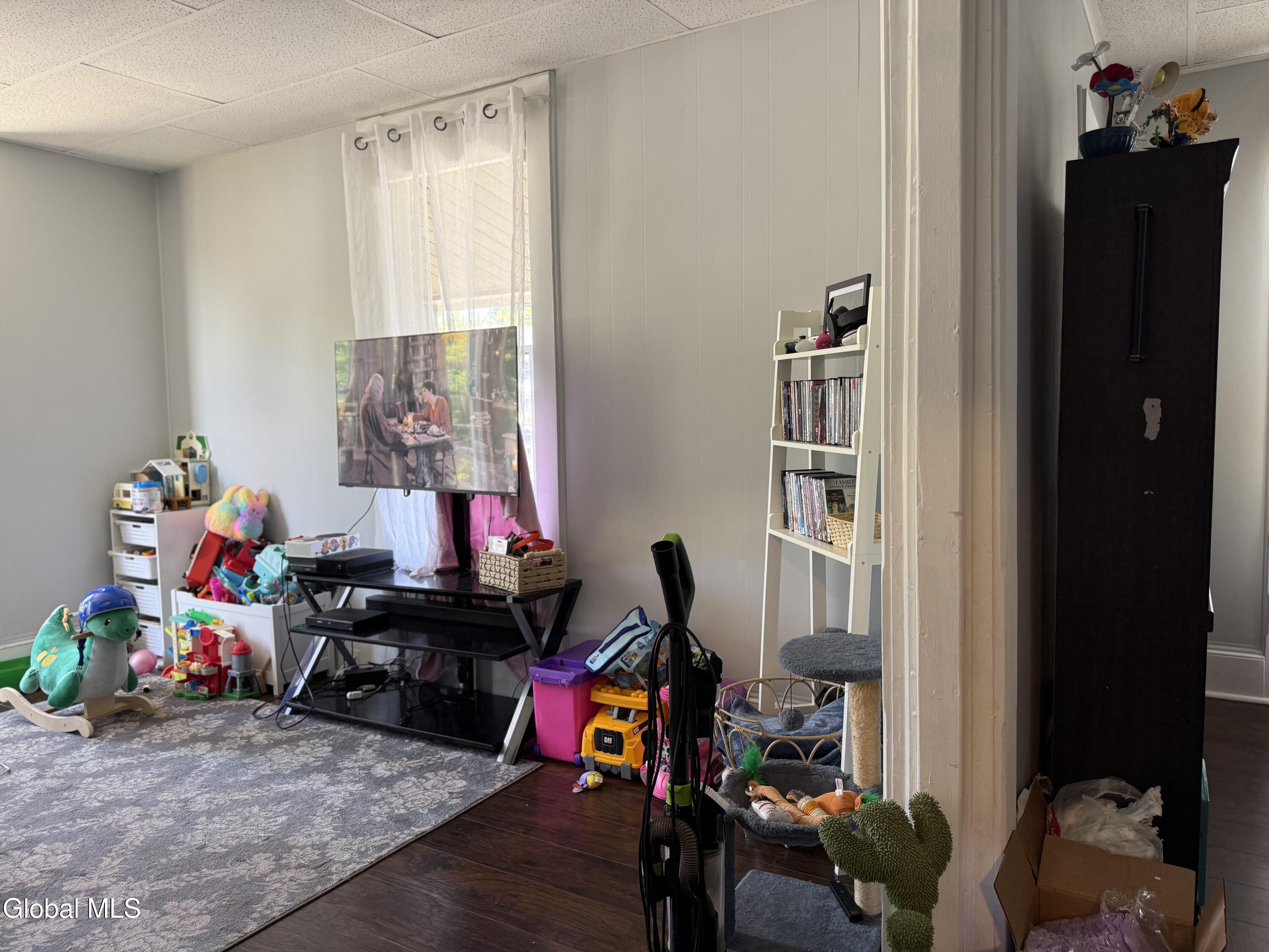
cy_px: 476
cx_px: 634
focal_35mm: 24
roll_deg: +1.0
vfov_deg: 56.8
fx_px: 880
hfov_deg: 71.6
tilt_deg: -4.4
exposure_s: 1/60
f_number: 1.78
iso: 160
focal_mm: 6.76
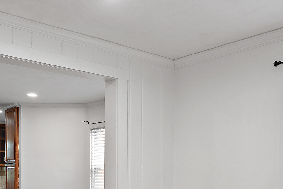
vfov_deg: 29.3
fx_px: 346
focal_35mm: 44
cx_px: 255
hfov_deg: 41.1
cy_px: 169
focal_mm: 17
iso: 100
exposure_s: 1/2
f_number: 5.6
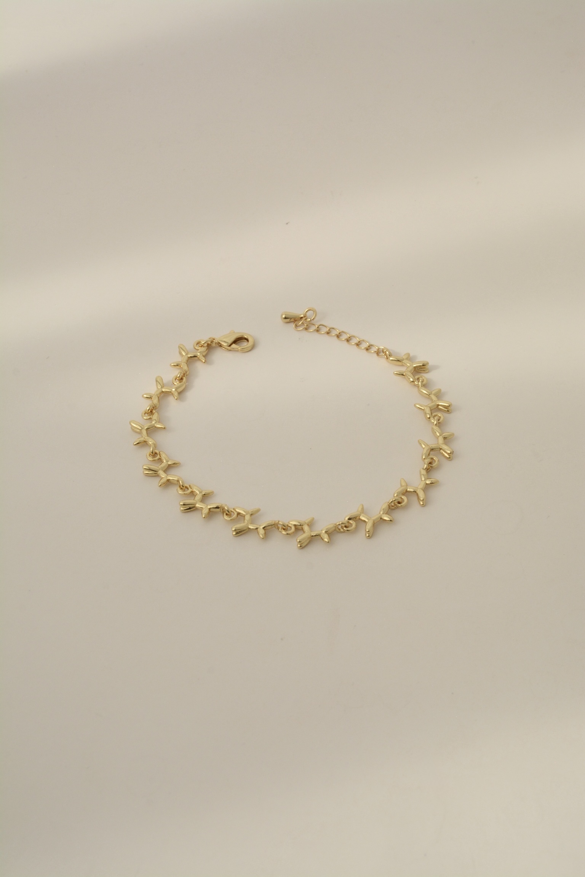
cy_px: 438
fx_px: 1828
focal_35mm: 75
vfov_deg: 27.0
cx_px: 292
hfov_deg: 18.2
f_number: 16
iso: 500
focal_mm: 50
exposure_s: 1/1000
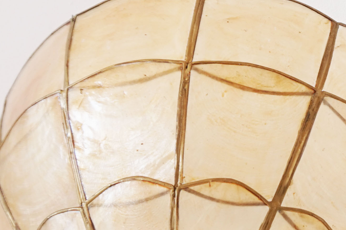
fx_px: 1191
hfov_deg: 15.5
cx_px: 491
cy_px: 52
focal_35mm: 124
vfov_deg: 11.0
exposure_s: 1/60
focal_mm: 20
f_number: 4
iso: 100
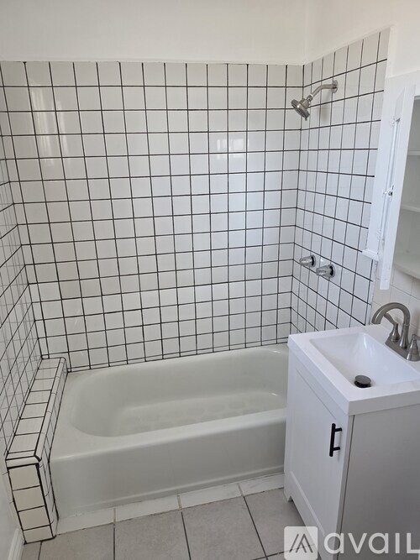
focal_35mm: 23
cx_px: 210
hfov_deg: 58.9
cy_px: 280
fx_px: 372
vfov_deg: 73.9
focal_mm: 6.5
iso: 100
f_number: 1.4
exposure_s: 1/180
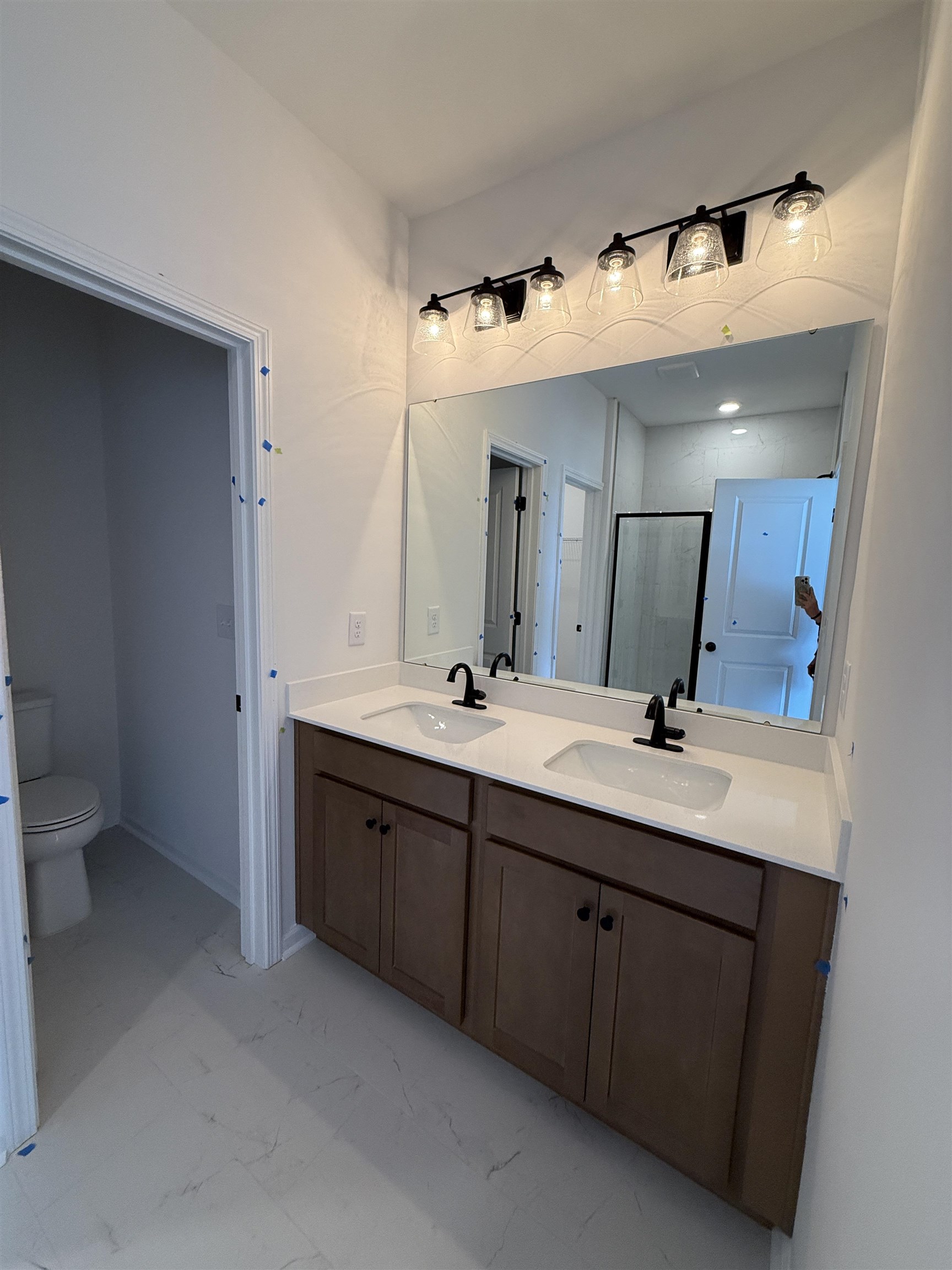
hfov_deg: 85.7
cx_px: 476
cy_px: 635
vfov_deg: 102.1
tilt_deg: -6.3
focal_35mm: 14
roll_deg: -3.6
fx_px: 513
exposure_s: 1/120
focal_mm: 2.22
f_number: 2.2
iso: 200
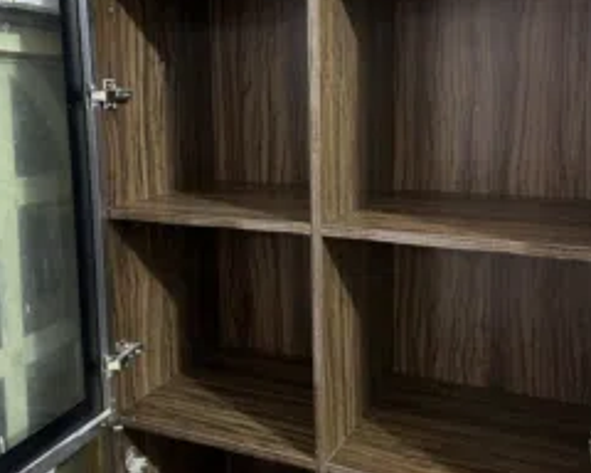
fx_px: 682
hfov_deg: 46.8
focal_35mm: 39
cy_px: 180
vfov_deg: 38.0
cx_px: 288
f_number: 1.78
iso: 1000
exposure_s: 1/25
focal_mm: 6.86
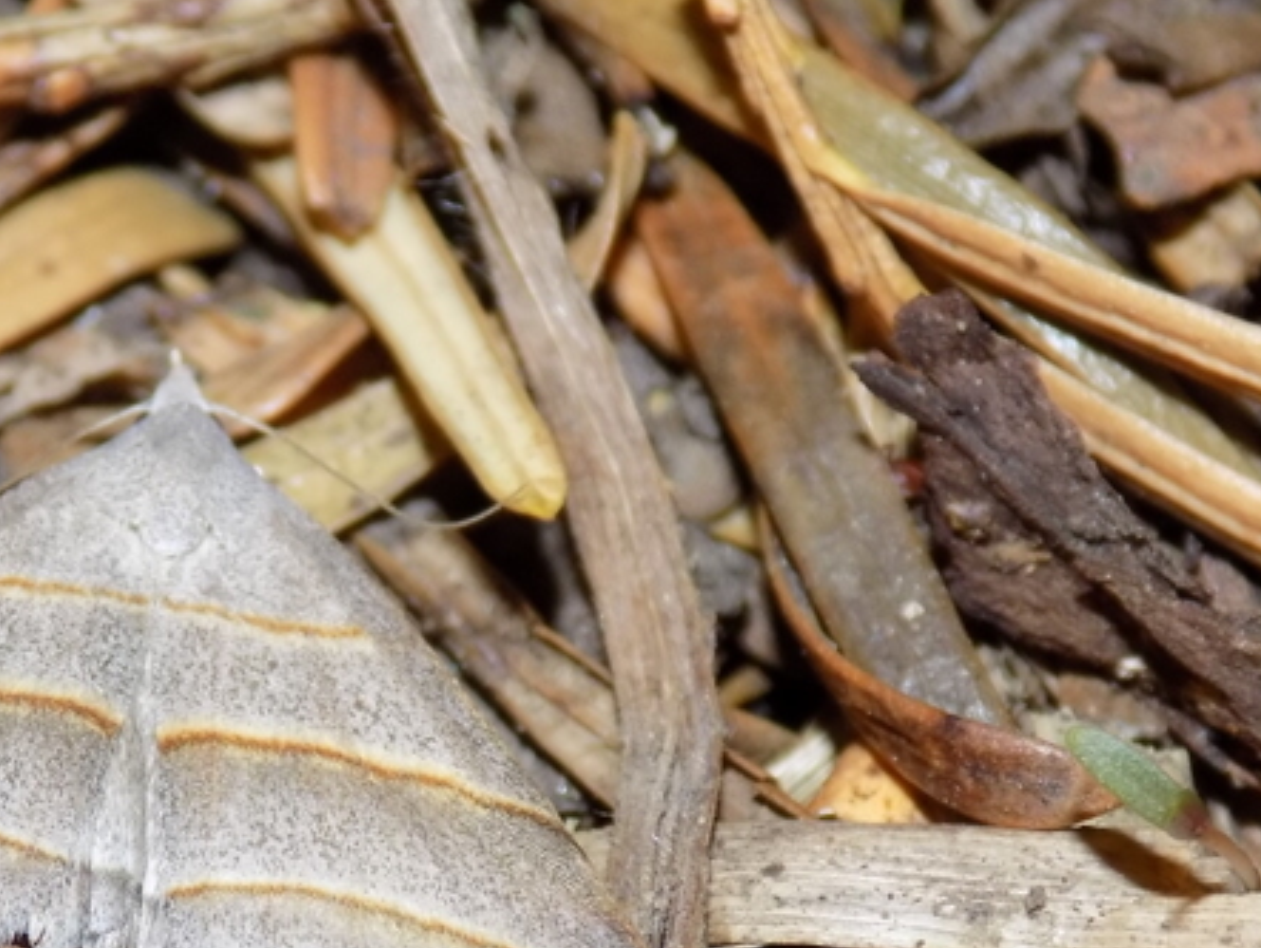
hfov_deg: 8.7
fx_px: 8276
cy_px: 757
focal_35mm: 227
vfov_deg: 6.5
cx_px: 172
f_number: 4.8
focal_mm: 20.9
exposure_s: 1/30
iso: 200
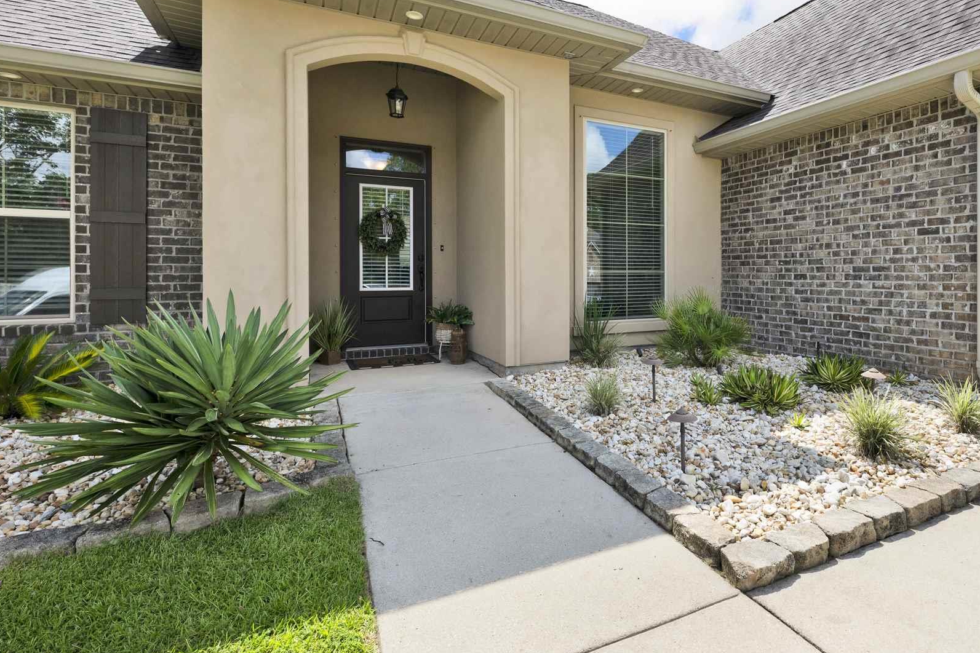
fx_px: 507
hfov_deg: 87.0
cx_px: 584
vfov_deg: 65.1
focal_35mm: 19
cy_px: 272
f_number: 11
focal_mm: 14.5
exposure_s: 1/320
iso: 400
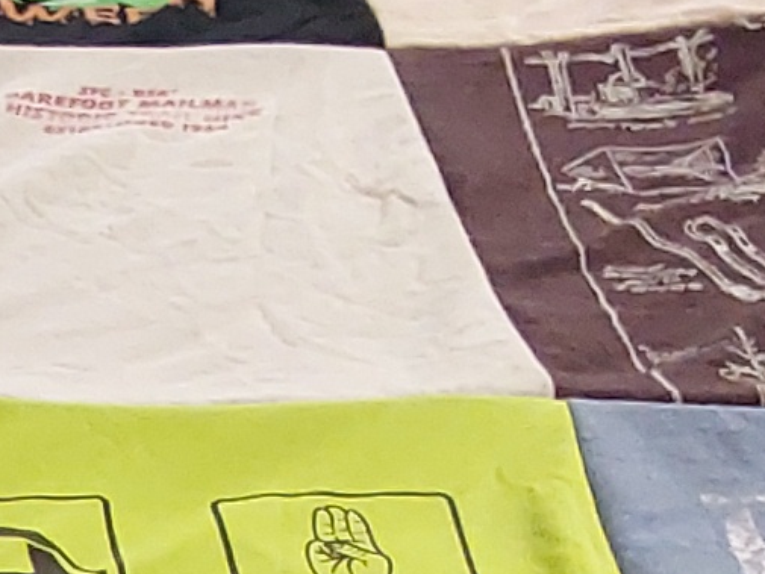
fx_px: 4001
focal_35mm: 181
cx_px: -451
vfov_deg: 7.5
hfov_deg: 10.5
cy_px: 1530
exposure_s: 1/50
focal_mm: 2.91
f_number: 1.9
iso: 125
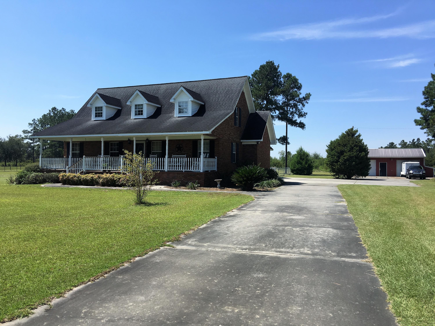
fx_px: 364
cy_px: 163
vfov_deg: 48.2
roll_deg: -0.6
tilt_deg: +1.0
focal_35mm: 29
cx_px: 218
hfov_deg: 61.7
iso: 25
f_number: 2.2
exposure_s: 1/1374
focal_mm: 4.15
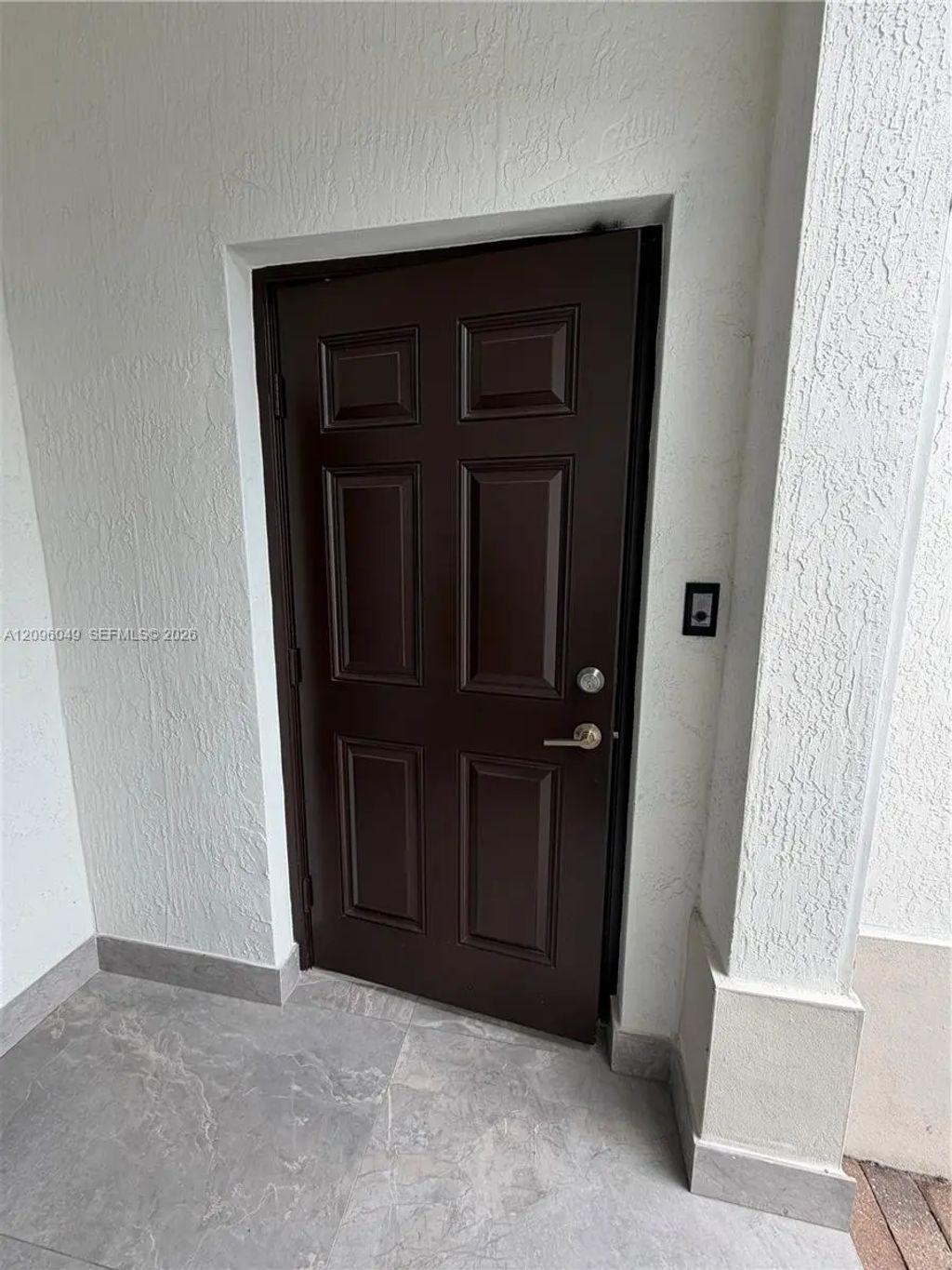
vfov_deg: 102.1
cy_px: 635
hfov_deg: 85.7
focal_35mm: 14
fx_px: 513
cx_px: 476
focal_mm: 2.22
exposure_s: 1/121
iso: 50
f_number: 2.2
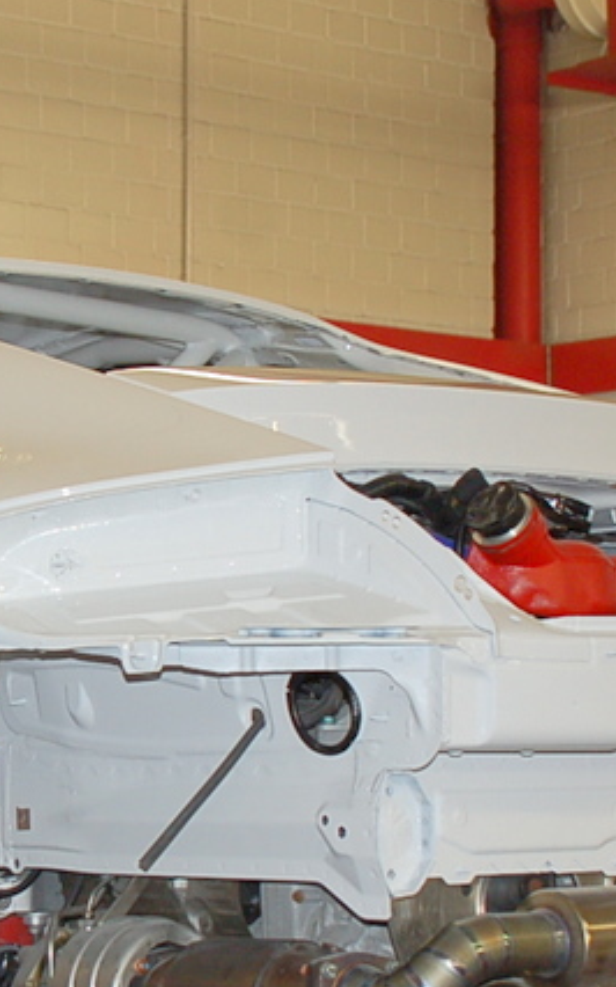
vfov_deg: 20.9
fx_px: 2667
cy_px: 629
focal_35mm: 99
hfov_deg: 13.0
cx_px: 42
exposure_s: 1/60
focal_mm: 27
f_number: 3.8
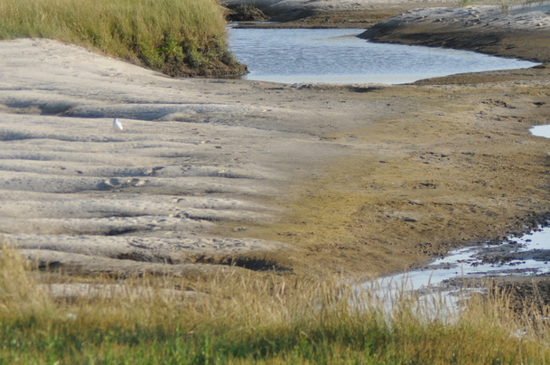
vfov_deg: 2.8
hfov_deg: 4.2
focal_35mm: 489
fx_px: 7460
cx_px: 446
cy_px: 88
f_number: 5.6
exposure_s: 1/2000
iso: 400
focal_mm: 155
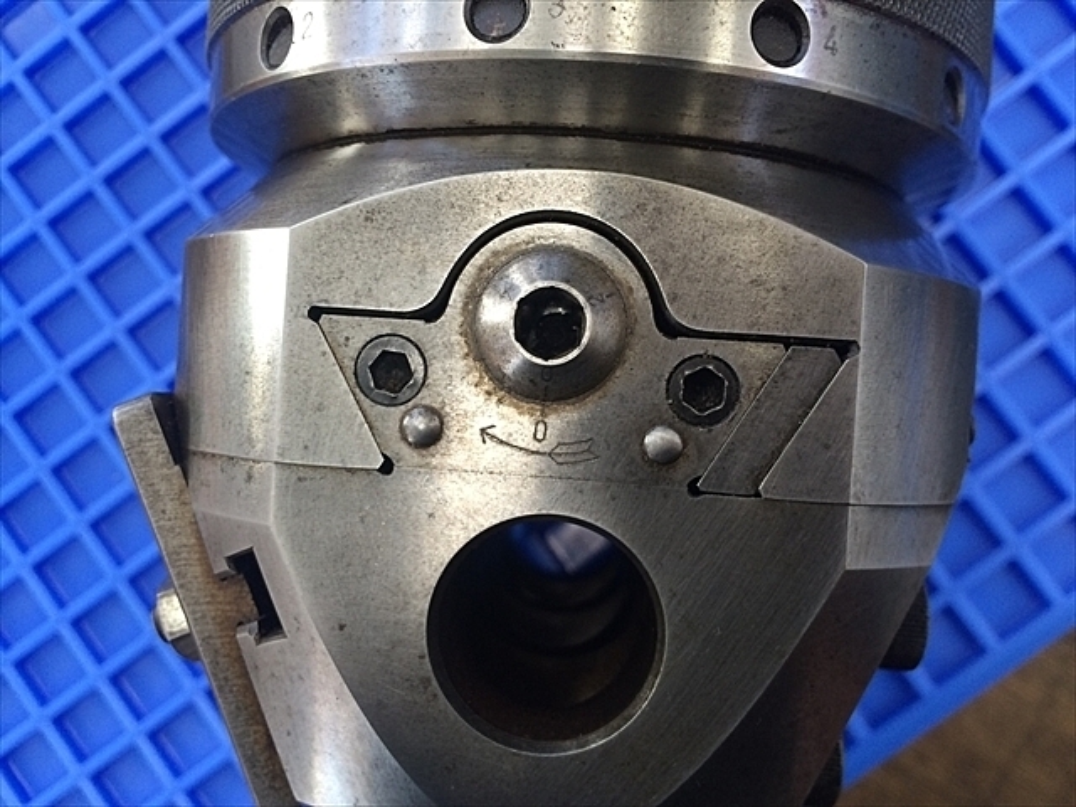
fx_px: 901
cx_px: 538
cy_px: 404
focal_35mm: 29
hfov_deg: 61.7
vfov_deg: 48.2
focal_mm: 4.15
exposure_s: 1/30
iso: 100
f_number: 2.2
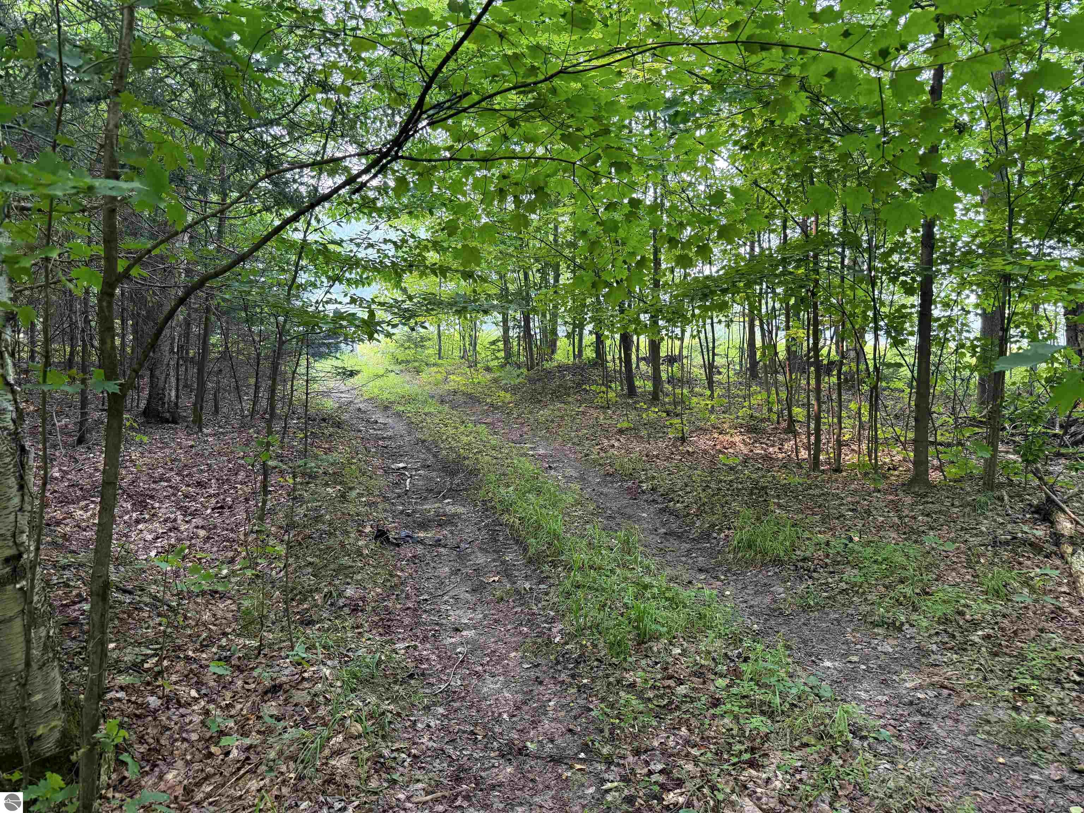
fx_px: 752
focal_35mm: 24
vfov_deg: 56.8
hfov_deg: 71.6
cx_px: 542
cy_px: 406
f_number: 1.78
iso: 200
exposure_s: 1/193
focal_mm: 6.76
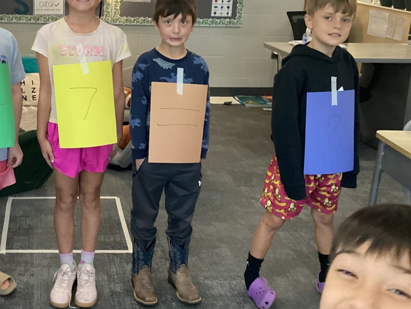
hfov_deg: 37.8
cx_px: 96
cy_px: 83
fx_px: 582
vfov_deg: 29.3
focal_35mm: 49
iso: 640
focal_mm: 3.3
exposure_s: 1/30
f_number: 2.4
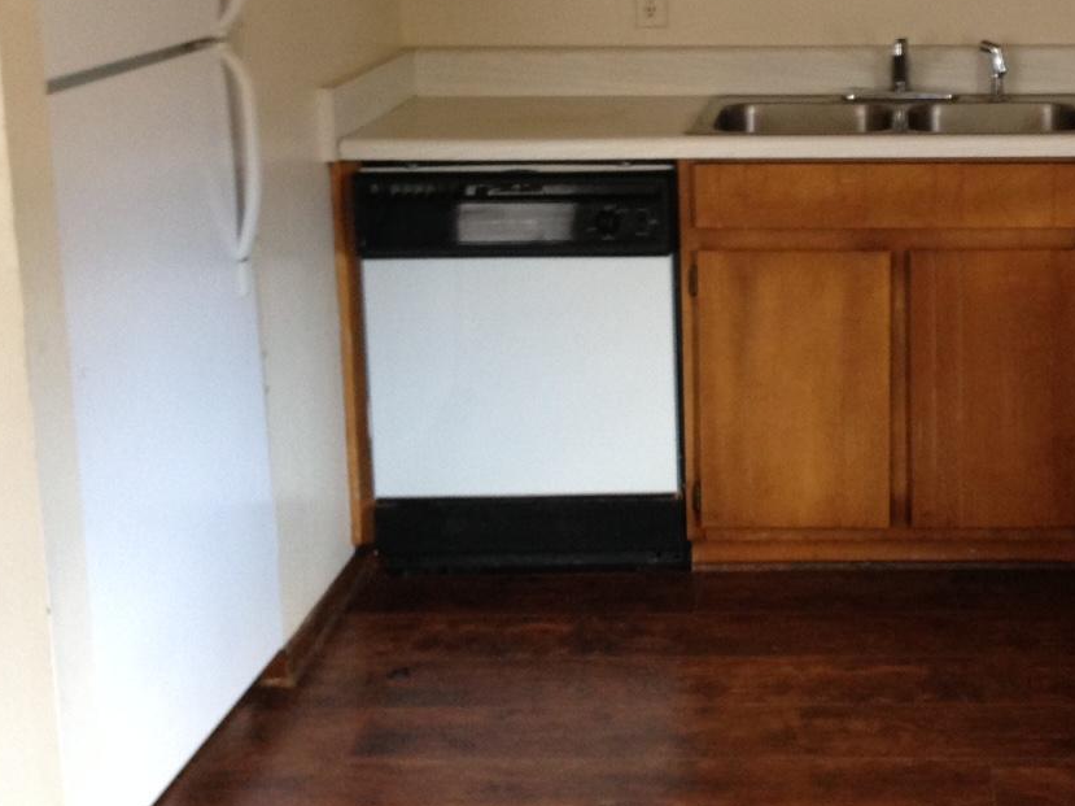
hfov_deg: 29.0
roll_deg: +1.5
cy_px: 173
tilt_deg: -10.9
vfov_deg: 22.3
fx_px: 2018
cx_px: 895
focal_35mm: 65
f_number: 2.4
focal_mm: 4.12
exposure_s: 1/20
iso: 125
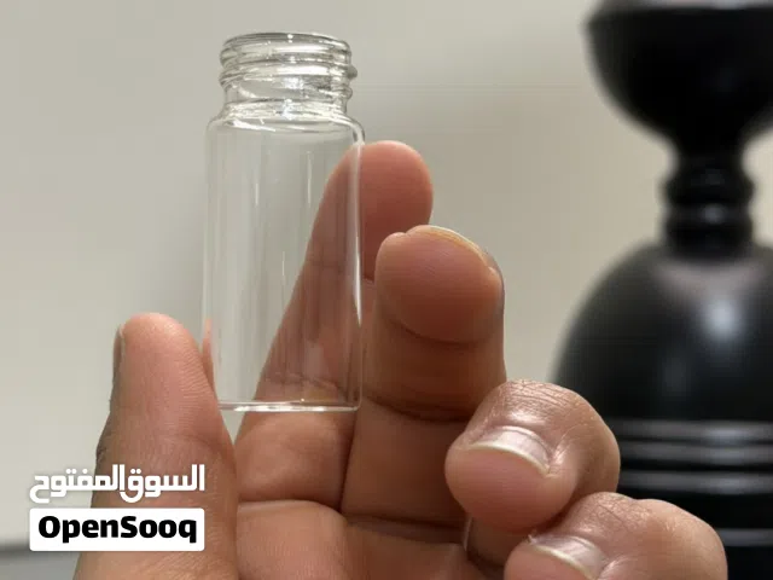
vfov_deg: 30.3
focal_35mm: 48
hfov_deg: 39.7
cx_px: 386
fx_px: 1072
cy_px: 290
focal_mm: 6.76
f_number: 1.78
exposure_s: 1/60
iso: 125
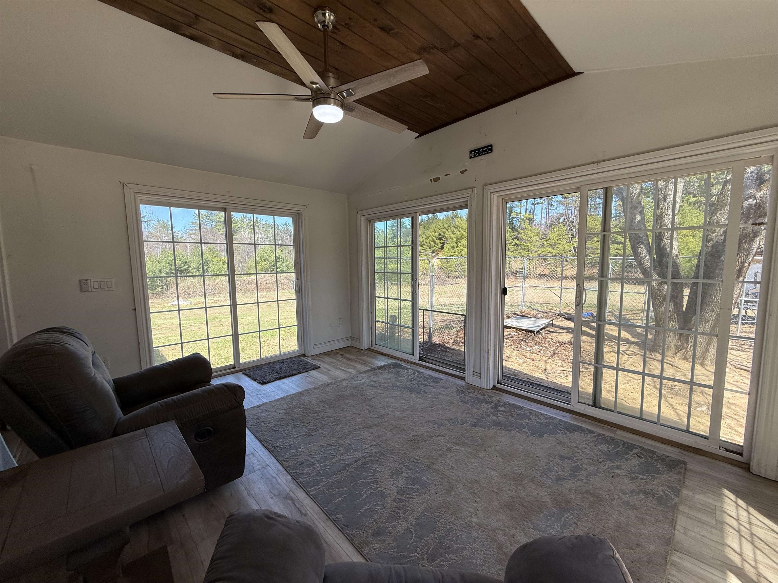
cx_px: 389
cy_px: 292
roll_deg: +1.0
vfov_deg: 85.7
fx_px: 315
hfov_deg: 102.1
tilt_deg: -5.5
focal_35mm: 14
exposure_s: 1/316
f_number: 2.2
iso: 50
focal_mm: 2.22
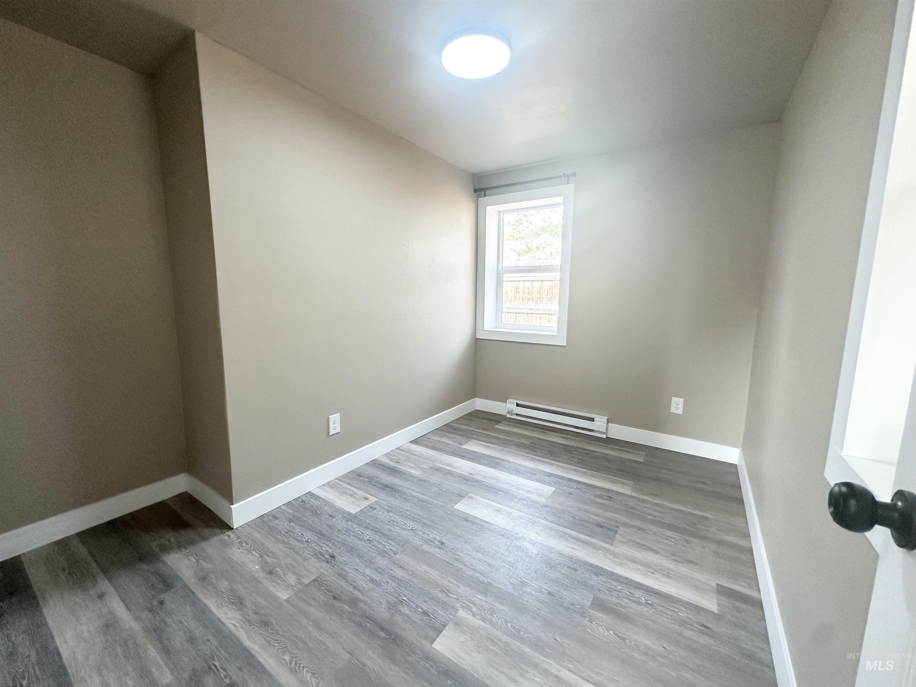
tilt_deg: -7.5
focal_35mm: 14
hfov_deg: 102.1
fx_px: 370
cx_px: 458
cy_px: 344
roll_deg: -0.8
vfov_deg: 85.7
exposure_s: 1/120
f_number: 2.2
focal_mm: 2.22
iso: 200
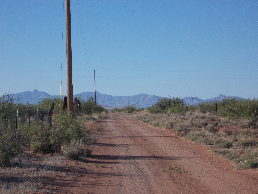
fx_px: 768
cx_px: 133
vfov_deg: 14.4
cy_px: 100
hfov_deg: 19.1
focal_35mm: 103
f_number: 14
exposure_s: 1/80
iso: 80
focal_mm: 17.6
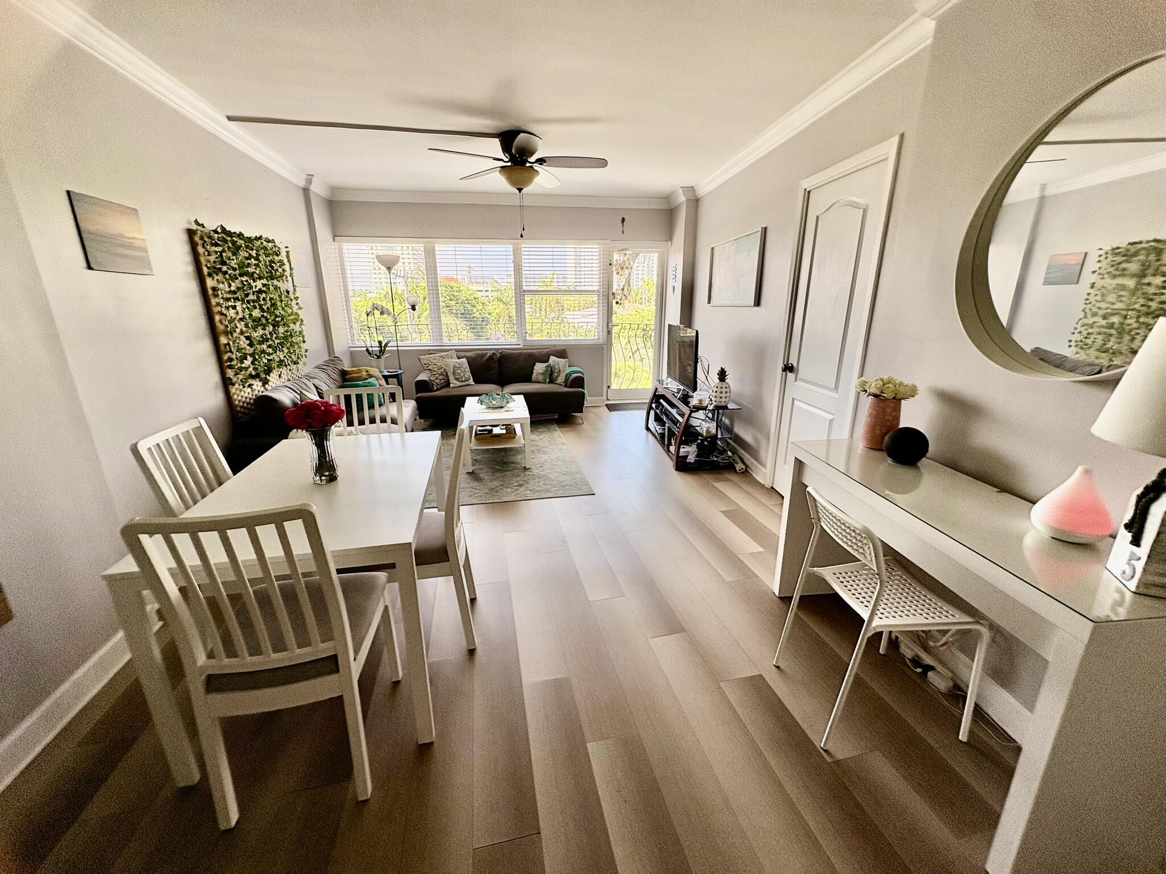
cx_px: 583
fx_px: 472
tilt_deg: -16.7
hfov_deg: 102.1
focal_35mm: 14
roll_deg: +0.4
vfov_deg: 85.7
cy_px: 437
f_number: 2.2
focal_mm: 2.22
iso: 80
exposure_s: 1/138
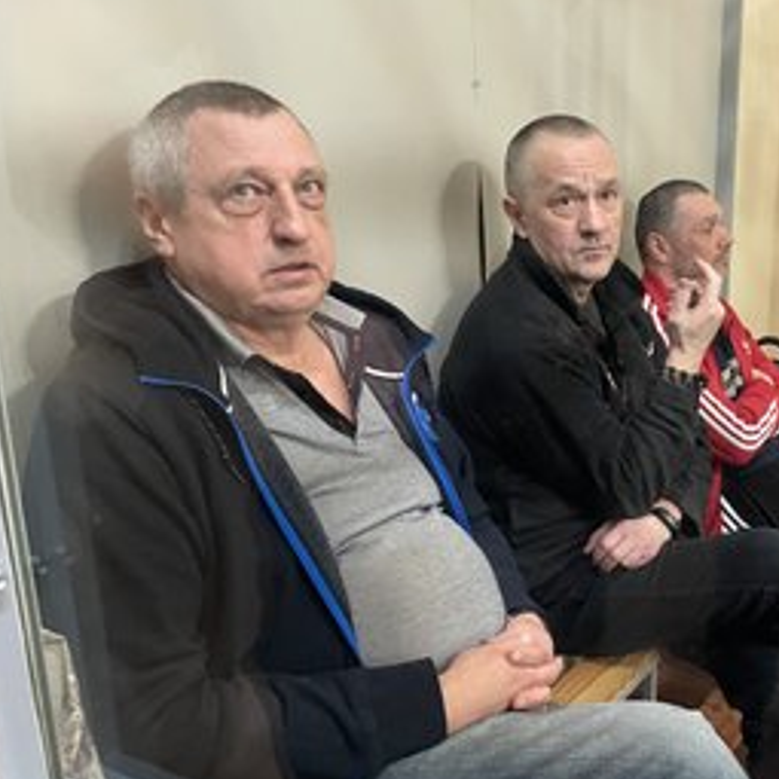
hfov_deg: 44.4
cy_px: 428
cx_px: 593
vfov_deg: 46.0
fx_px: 917
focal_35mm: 36
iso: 500
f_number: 1.6
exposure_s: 1/33
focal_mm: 4.2
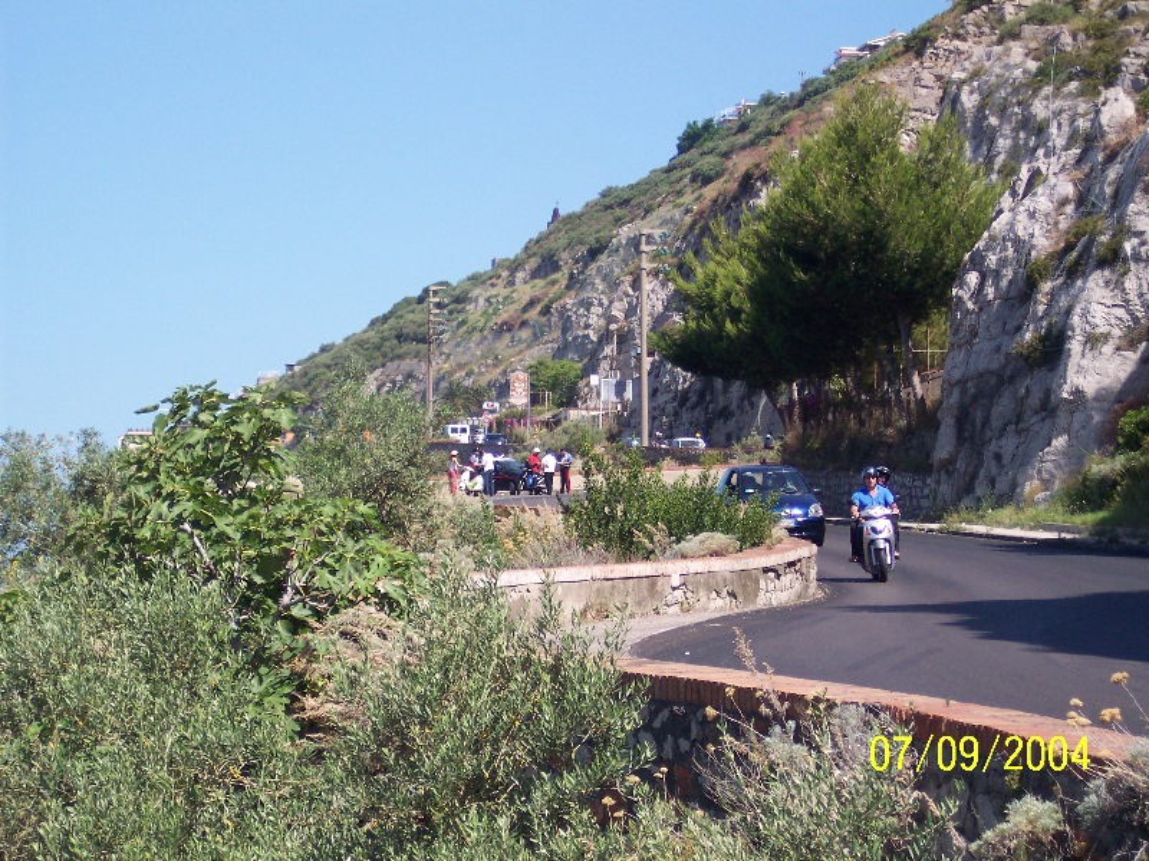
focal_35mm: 114
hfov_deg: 17.3
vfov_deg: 13.0
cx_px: 574
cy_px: 430
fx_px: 3784
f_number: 4.8
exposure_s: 1/700
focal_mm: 24
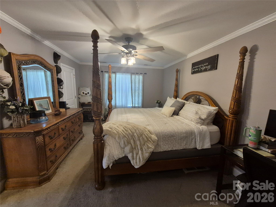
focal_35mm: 13
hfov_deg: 106.2
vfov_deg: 89.9
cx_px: 138
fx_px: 104
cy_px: 104
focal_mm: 1.74
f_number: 2.2
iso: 640
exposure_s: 1/60
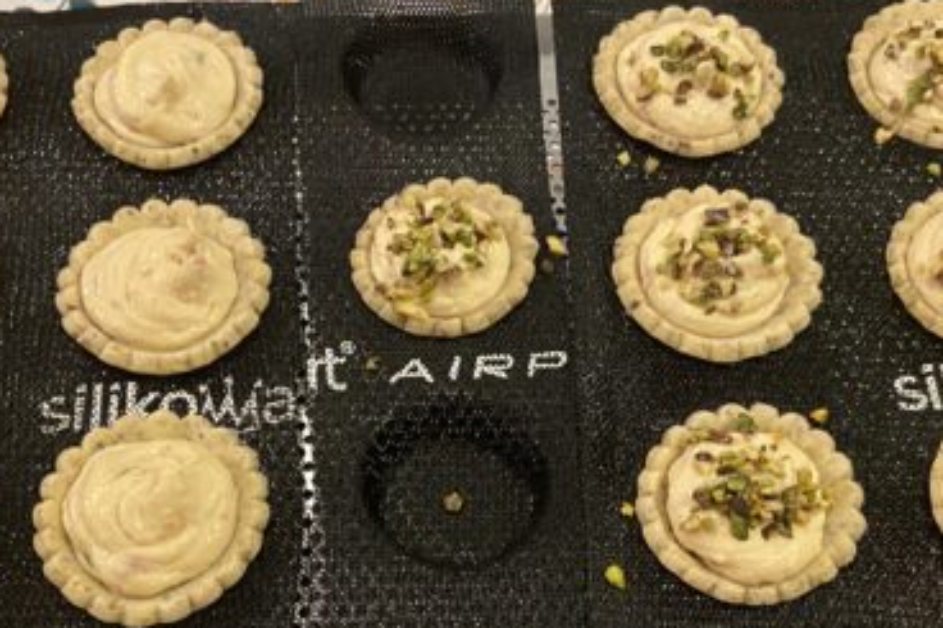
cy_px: 487
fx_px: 1283
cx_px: 488
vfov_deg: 27.1
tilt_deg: -64.5
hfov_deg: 40.4
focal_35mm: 49
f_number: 1.8
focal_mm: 4.25
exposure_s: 1/33
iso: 500
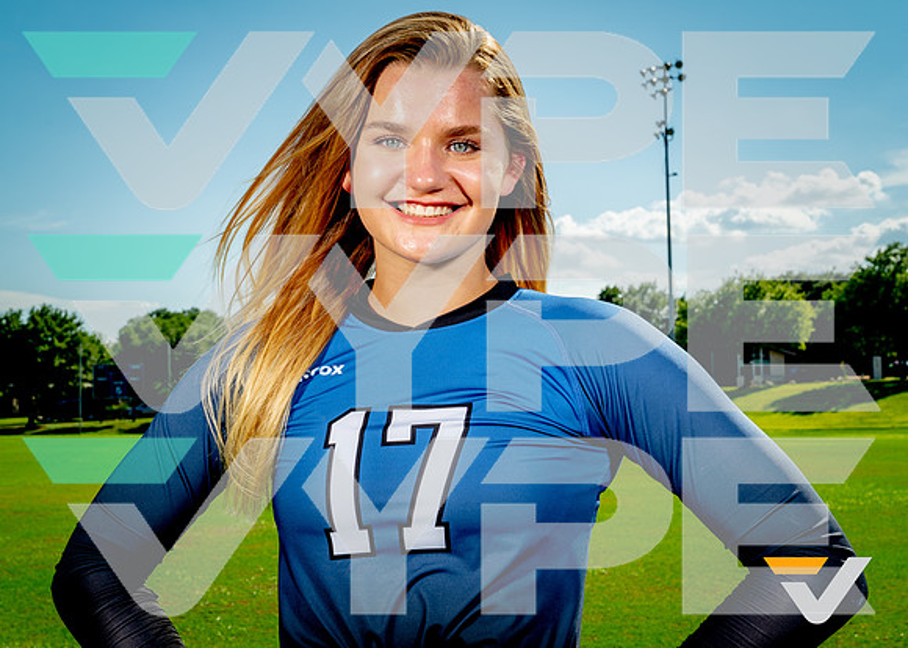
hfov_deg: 33.9
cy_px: 316
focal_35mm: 58
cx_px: 414
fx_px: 1488
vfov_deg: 24.6
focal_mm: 52
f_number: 11
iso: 100
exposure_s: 1/125
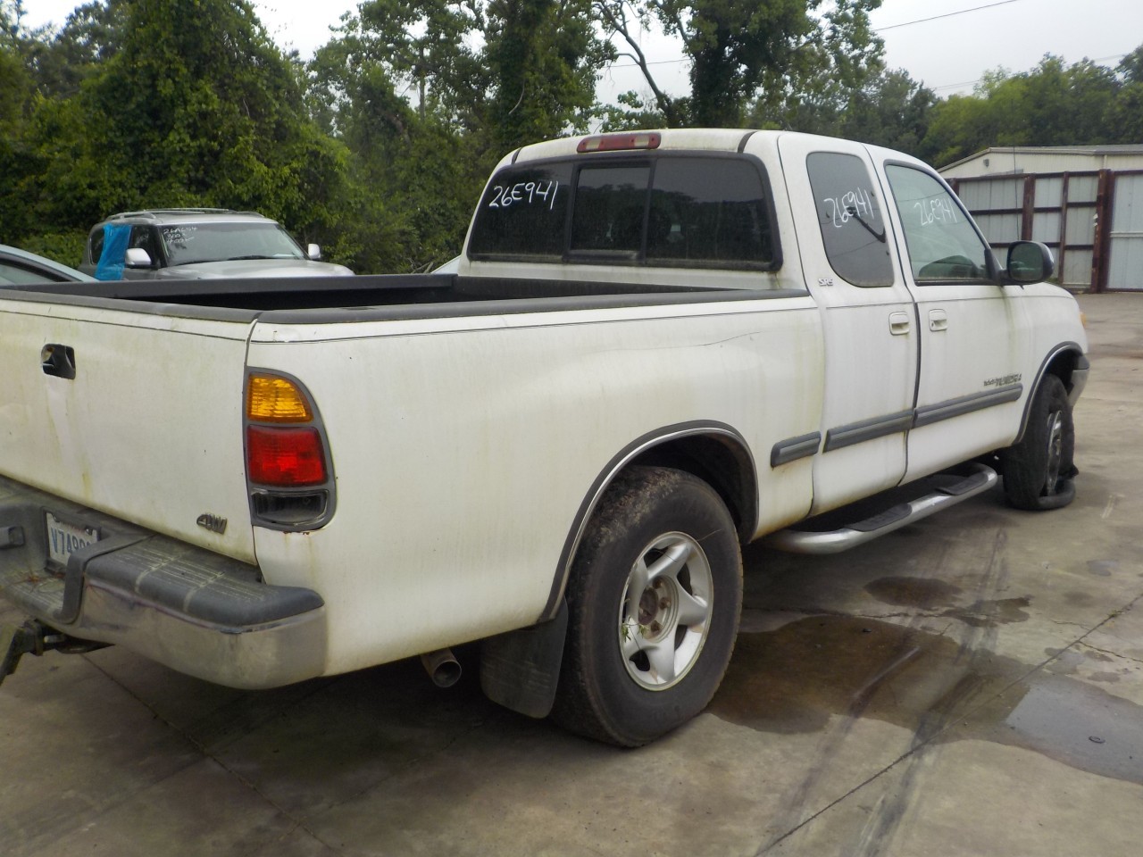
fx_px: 991
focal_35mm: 30
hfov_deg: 60.0
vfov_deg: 46.8
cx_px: 572
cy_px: 428
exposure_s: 1/400
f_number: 3.3
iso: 125
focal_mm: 4.1
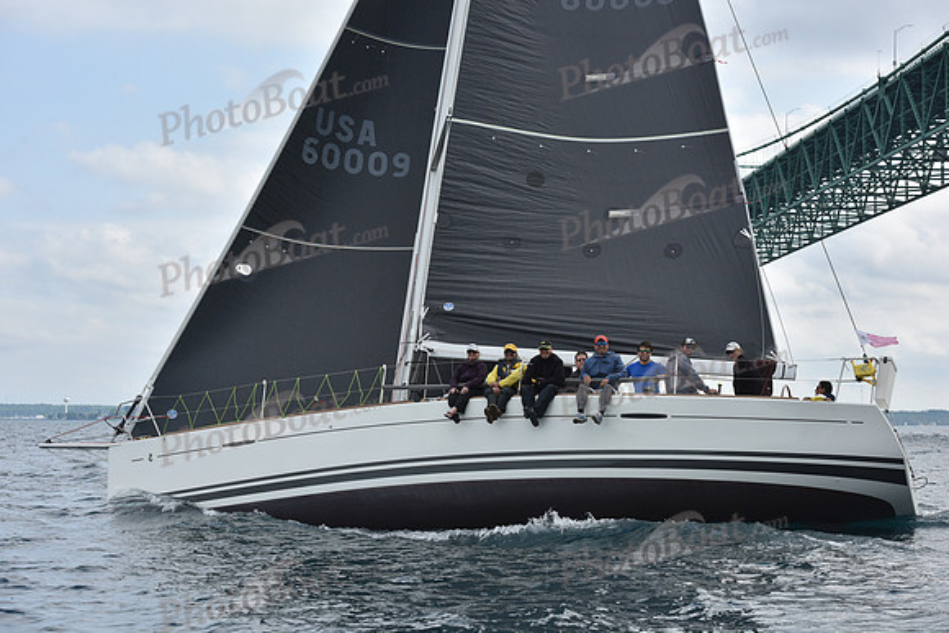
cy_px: 316
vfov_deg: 19.5
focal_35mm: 70
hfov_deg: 28.8
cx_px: 474
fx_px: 1846
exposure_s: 1/800
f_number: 8
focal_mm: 70
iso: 400
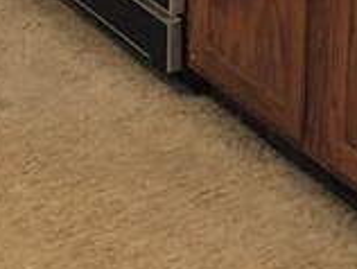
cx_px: 203
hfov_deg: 14.5
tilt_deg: -6.8
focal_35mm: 136
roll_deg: -1.8
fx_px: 1405
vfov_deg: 9.4
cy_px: -441
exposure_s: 1/15
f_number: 1.8
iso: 40
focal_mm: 3.99
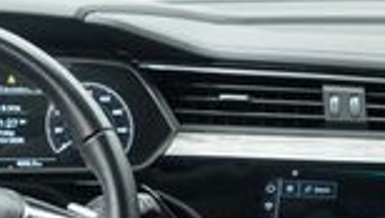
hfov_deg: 17.2
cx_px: 365
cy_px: 420
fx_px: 1247
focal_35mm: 122
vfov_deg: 9.4
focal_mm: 28
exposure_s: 1/40
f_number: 3.2
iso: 1000
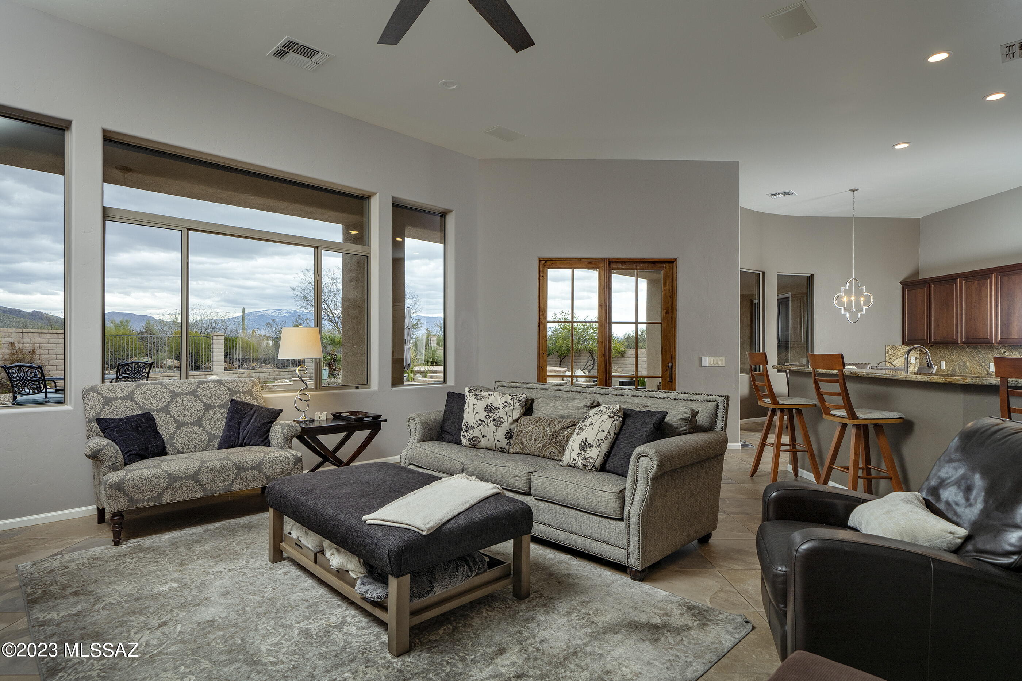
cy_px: 340
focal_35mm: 18
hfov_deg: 90.0
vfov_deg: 67.4
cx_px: 511
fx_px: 511
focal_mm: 18
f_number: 7.1
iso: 200
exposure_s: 1/40
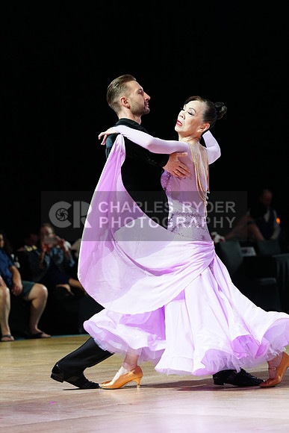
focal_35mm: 135
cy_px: 216
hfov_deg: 10.2
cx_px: 144
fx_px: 1625
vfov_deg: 15.2
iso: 2500
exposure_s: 1/320
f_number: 4
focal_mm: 135
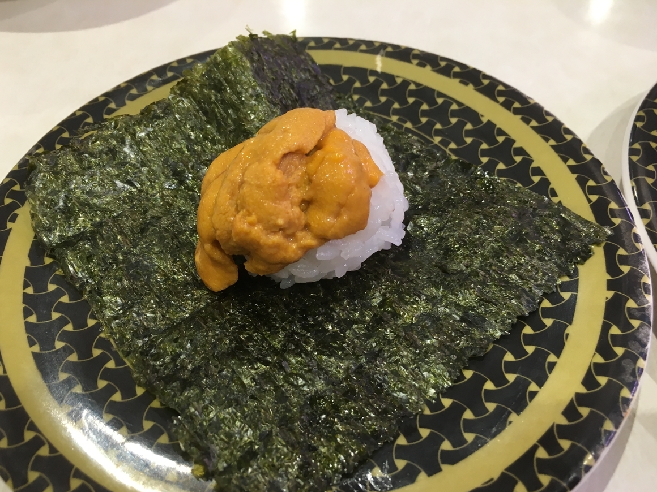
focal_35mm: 30
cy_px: 254
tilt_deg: -52.1
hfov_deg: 60.0
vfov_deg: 46.8
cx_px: 318
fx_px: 569
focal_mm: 4.15
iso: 64
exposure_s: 1/33
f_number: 2.2
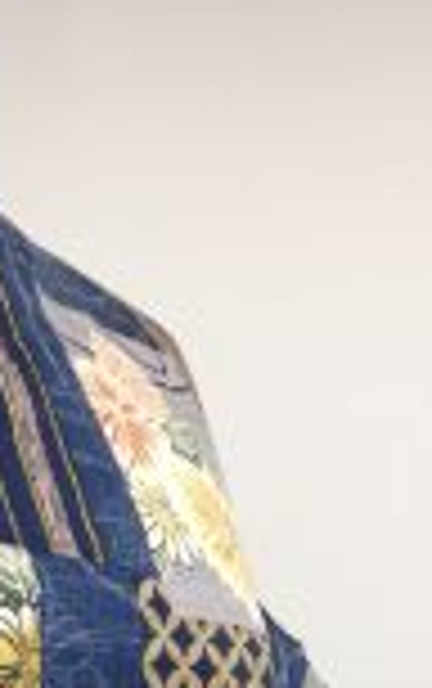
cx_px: -151
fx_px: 2855
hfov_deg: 8.5
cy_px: 971
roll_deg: +1.1
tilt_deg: +2.2
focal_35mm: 152
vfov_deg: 13.1
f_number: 2.4
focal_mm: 4.12
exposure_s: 1/20
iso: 50
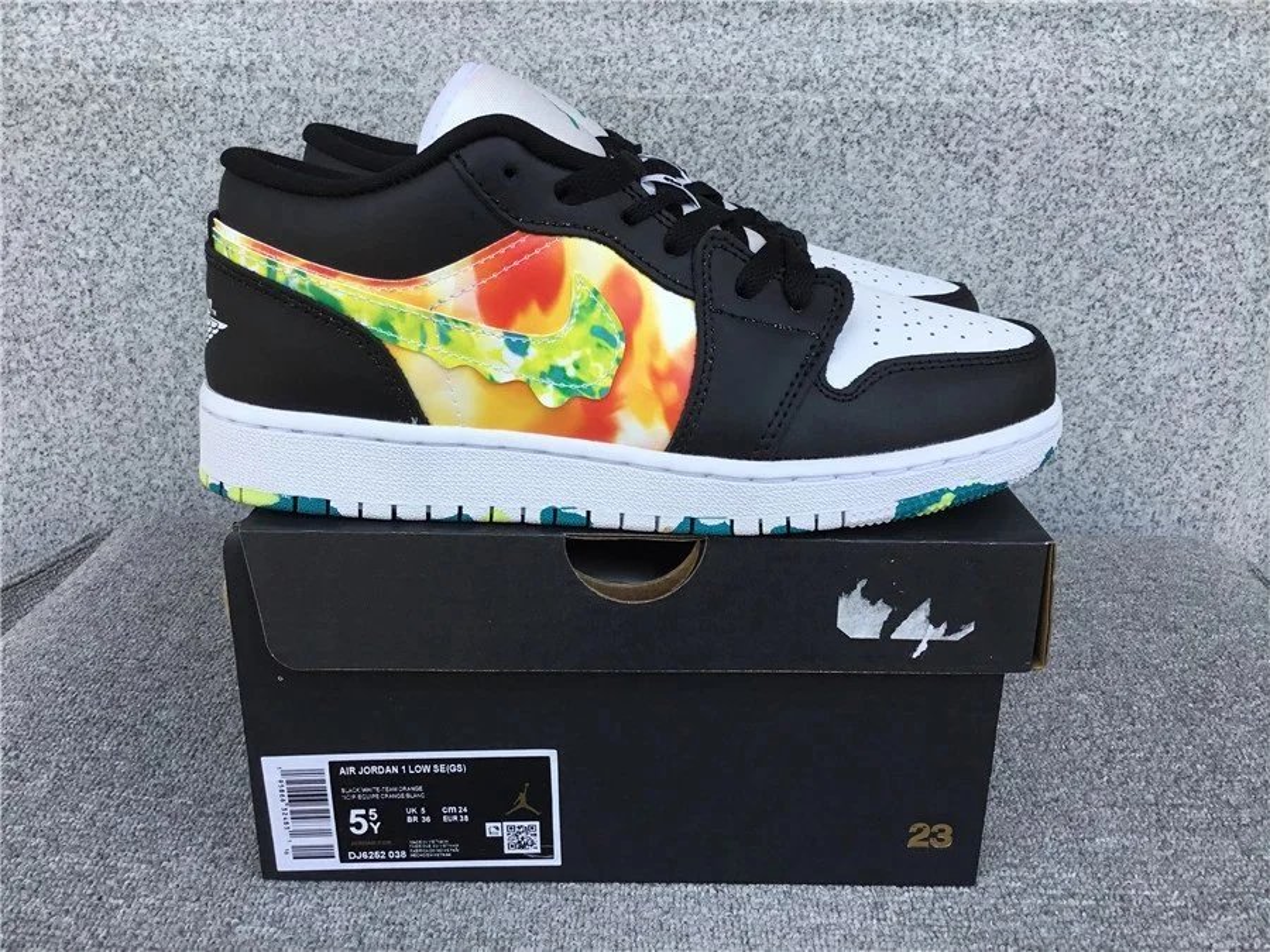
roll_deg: -0.8
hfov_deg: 58.4
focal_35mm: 31
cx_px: 635
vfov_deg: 45.4
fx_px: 1137
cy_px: 476
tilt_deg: -19.9
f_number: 2.4
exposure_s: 1/422
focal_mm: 3.3
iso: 25
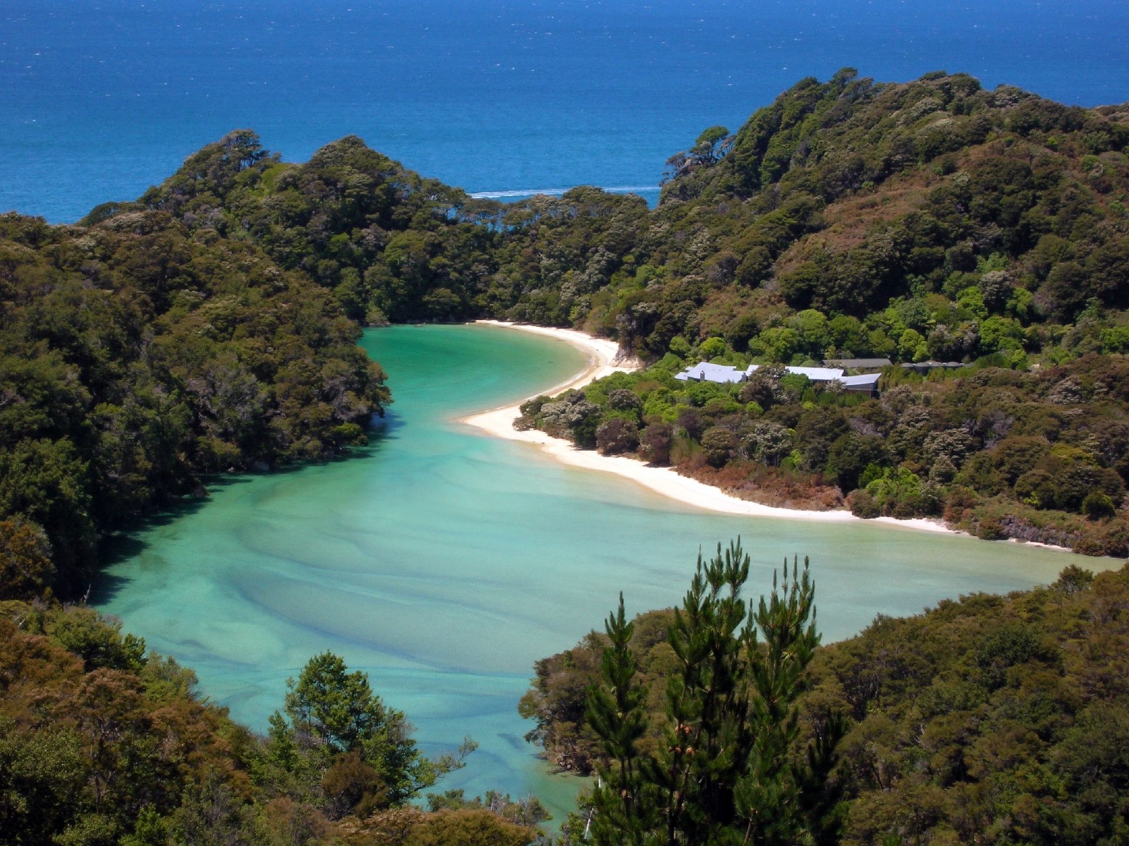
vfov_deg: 14.5
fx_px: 3327
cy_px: 423
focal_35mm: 102
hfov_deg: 19.3
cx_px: 564
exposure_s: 1/121
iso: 50
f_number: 8.2
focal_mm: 17.1
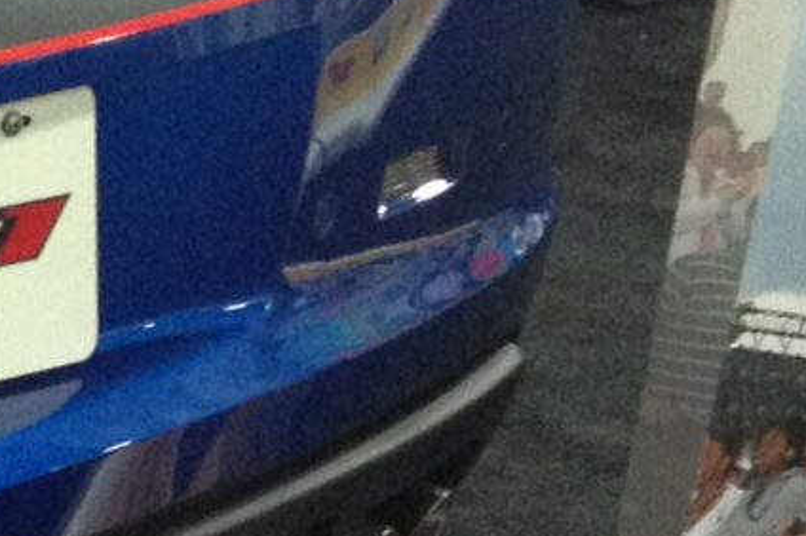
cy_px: 124
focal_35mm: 220
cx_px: -1137
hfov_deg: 8.5
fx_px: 4922
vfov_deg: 6.2
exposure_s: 1/20
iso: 200
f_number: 2.4
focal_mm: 4.28
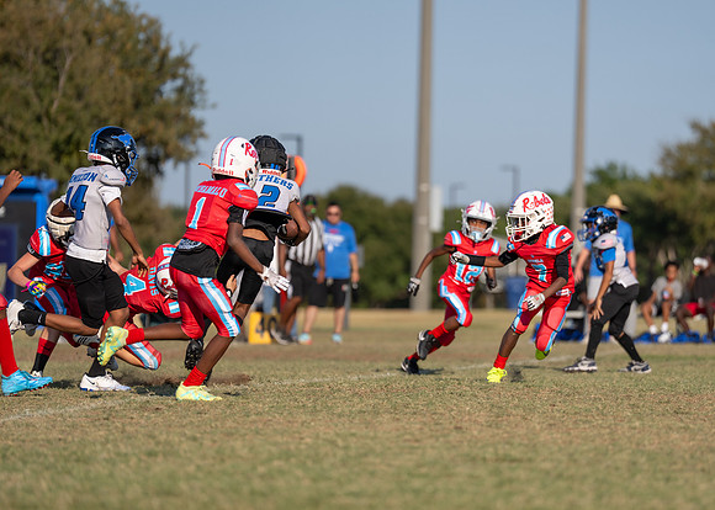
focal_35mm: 219
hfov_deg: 9.2
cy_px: 254
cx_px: 384
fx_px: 4449
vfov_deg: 6.6
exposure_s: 1/3200
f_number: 3.2
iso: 125
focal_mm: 200
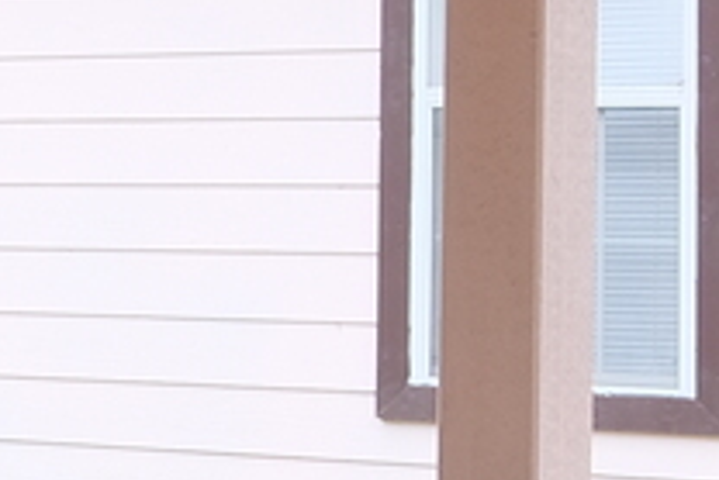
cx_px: -1479
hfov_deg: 7.8
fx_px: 4517
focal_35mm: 226
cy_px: 7
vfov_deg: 6.1
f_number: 5
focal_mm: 19.6
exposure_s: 1/240
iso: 320
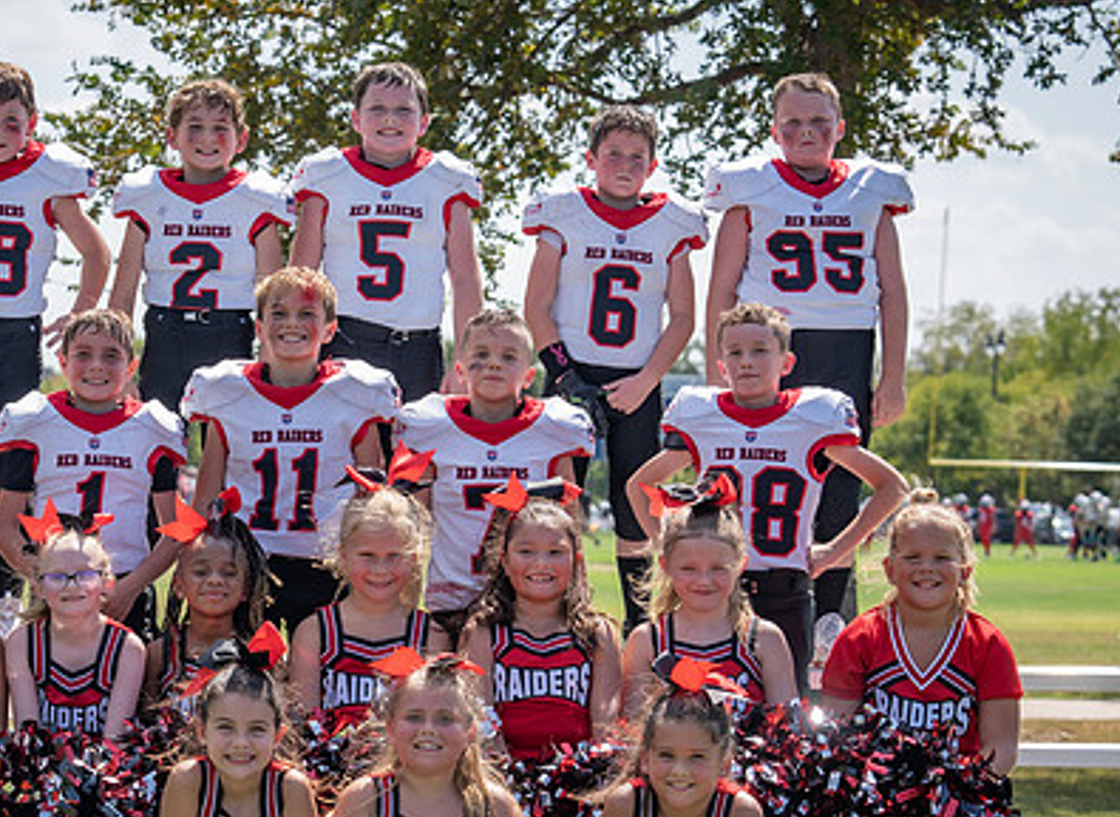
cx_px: 371
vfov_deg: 10.5
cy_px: 499
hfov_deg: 14.4
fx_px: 4421
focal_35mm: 138
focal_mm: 77
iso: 100
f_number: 5
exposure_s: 1/400
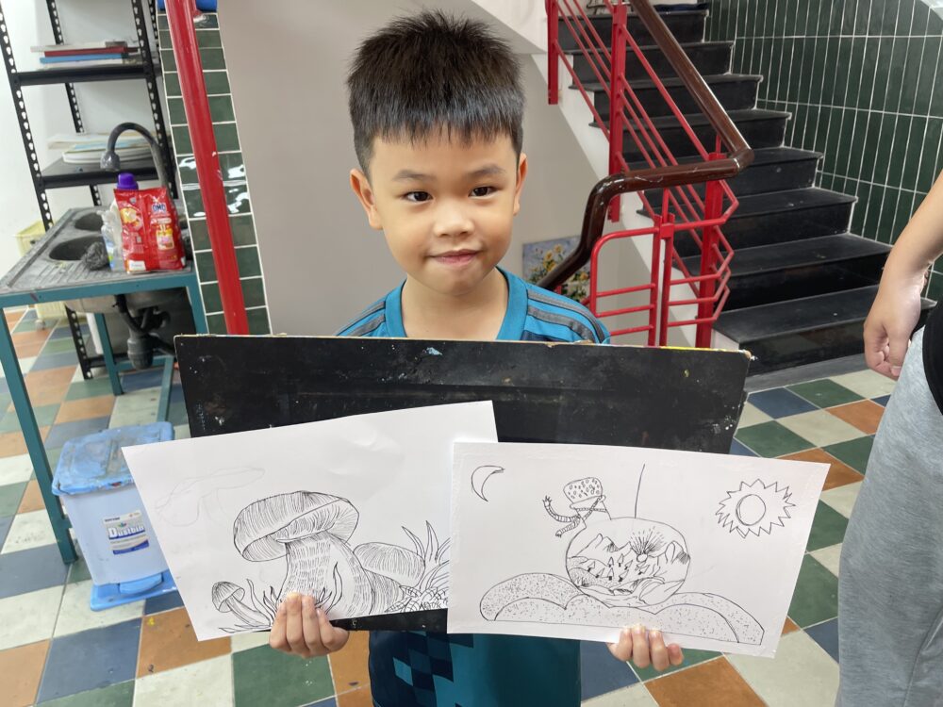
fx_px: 681
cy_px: 354
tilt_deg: -22.7
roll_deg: +2.2
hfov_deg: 69.4
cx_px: 472
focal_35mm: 25
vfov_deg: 54.9
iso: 64
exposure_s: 1/100
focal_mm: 5.1
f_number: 1.6
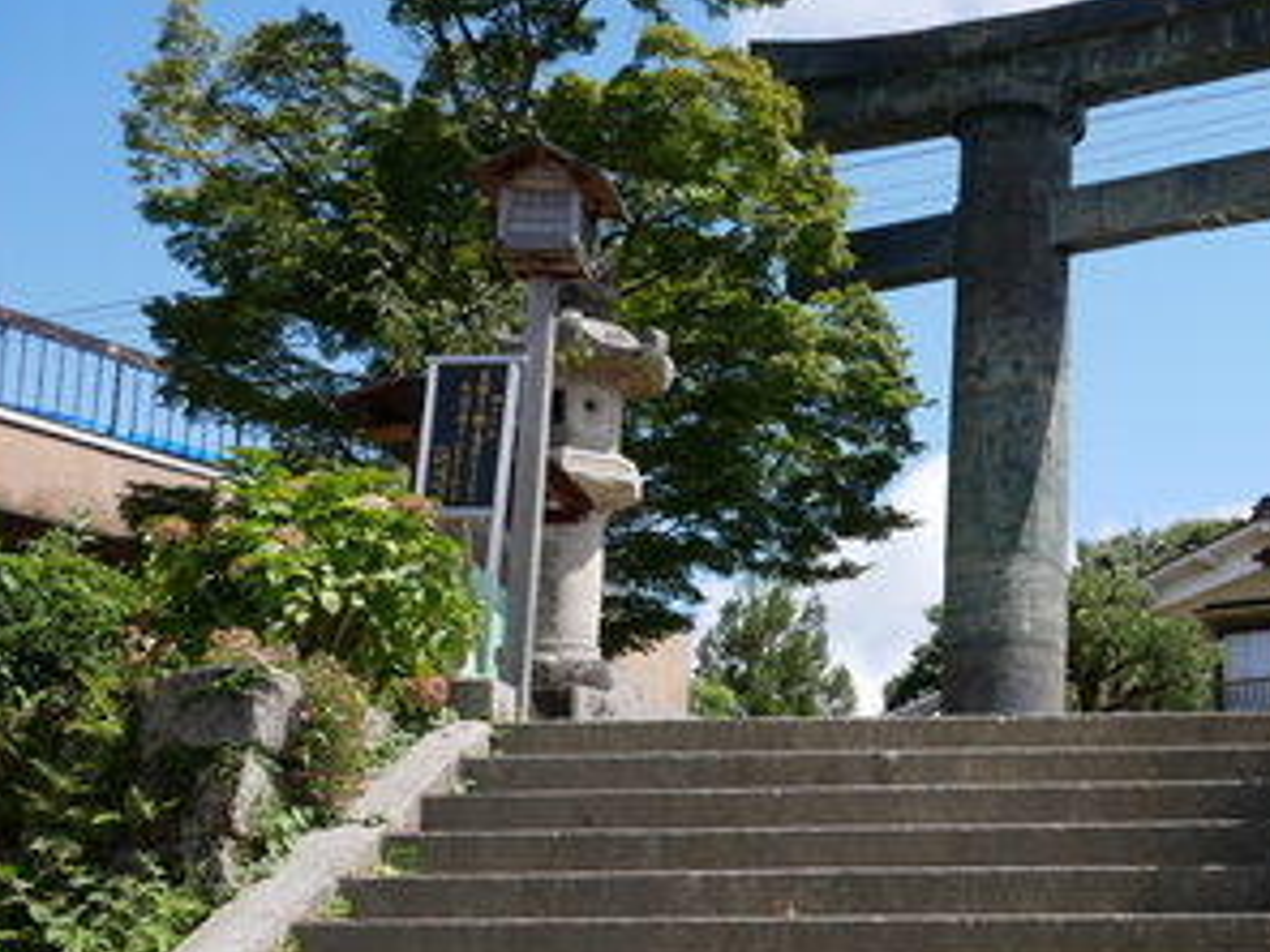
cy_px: 633
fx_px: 2531
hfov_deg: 26.7
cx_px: 1249
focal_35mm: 69
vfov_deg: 21.2
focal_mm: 17
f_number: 7.1
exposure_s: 1/400
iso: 200
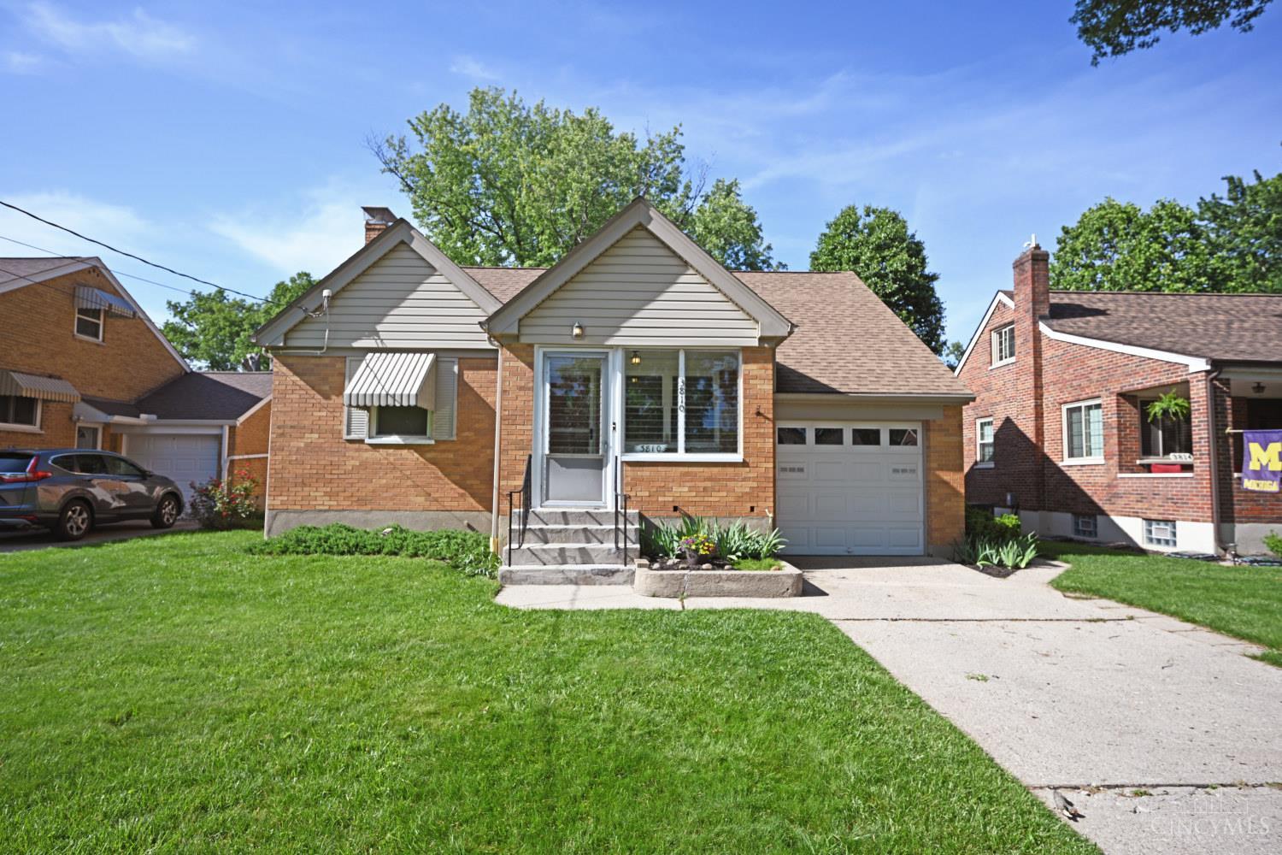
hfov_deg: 85.4
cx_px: 641
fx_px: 694
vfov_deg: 63.2
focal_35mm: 20
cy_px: 428
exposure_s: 1/320
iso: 100
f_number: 6.3
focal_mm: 19.5
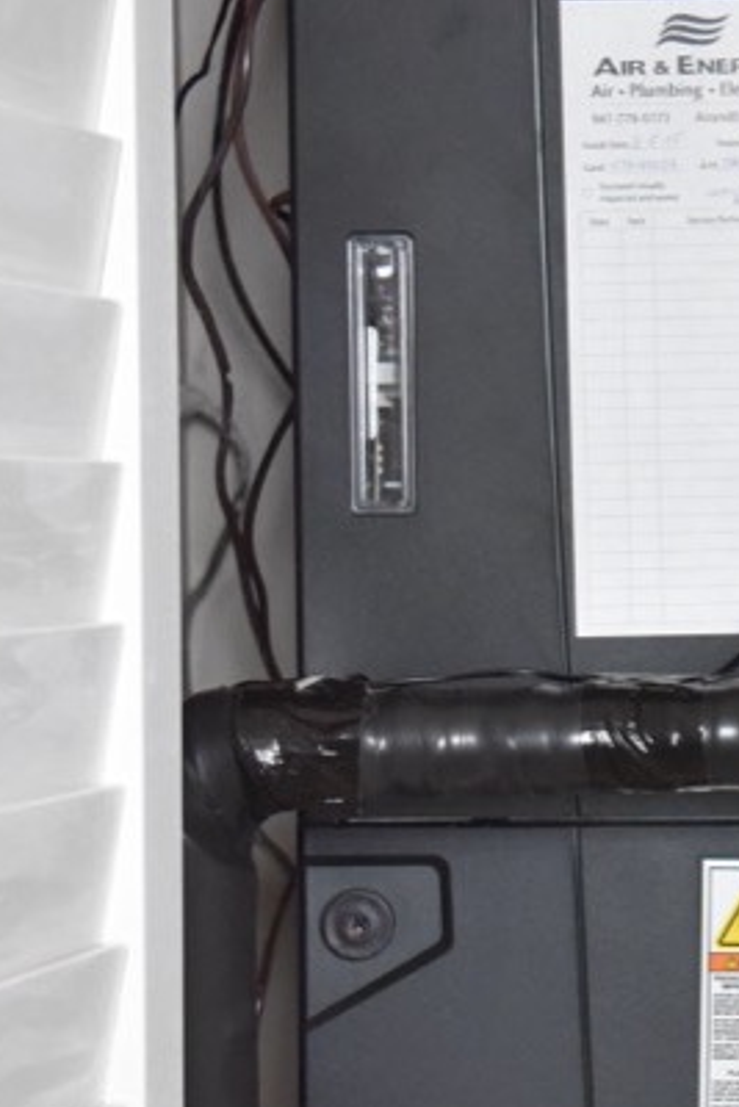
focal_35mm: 120
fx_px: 3692
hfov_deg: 11.2
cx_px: 912
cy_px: 595
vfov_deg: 17.1
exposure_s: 1/60
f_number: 4
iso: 6400
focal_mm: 40
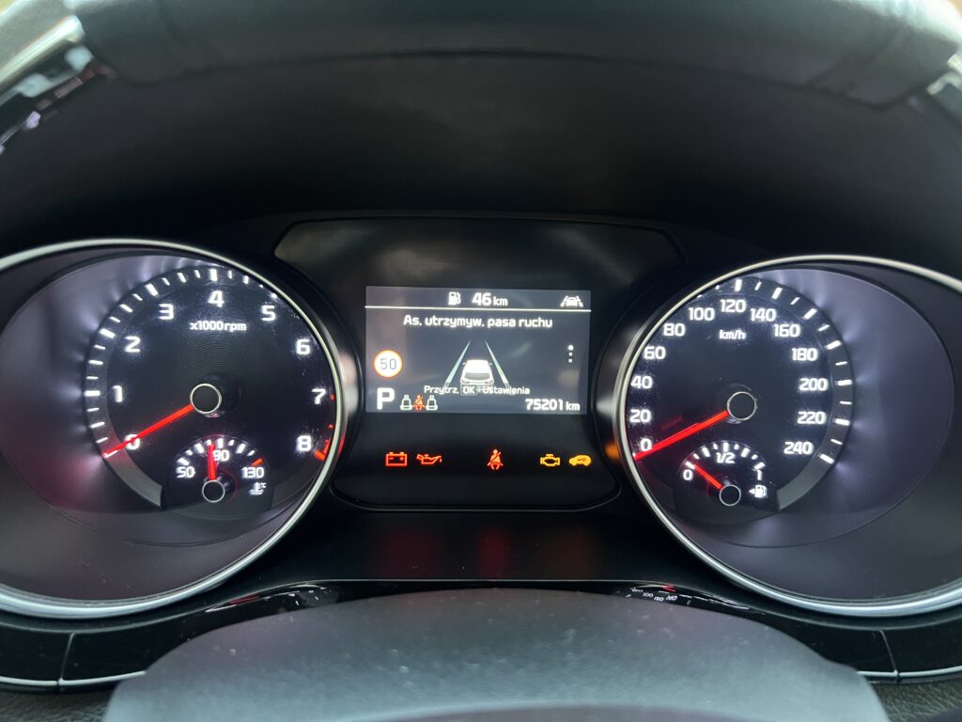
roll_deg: -2.1
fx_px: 723
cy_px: 361
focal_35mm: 26
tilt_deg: -26.3
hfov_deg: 67.3
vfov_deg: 53.1
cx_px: 481
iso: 640
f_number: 1.5
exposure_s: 1/33
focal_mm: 5.7
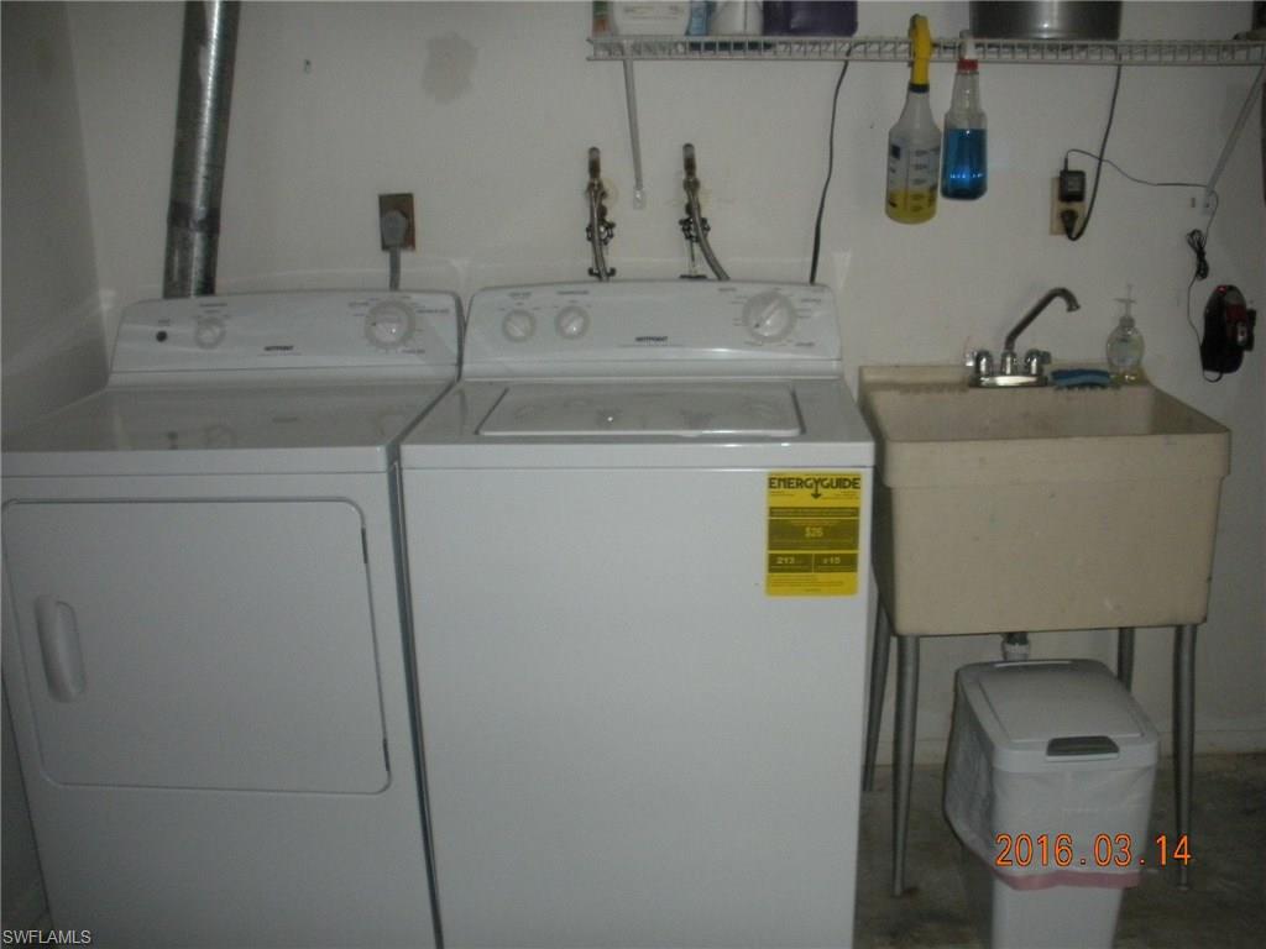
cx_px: 633
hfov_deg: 52.6
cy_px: 474
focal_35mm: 35
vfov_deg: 40.7
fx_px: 1280
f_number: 3.5
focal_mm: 6.3
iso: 400
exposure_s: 1/60
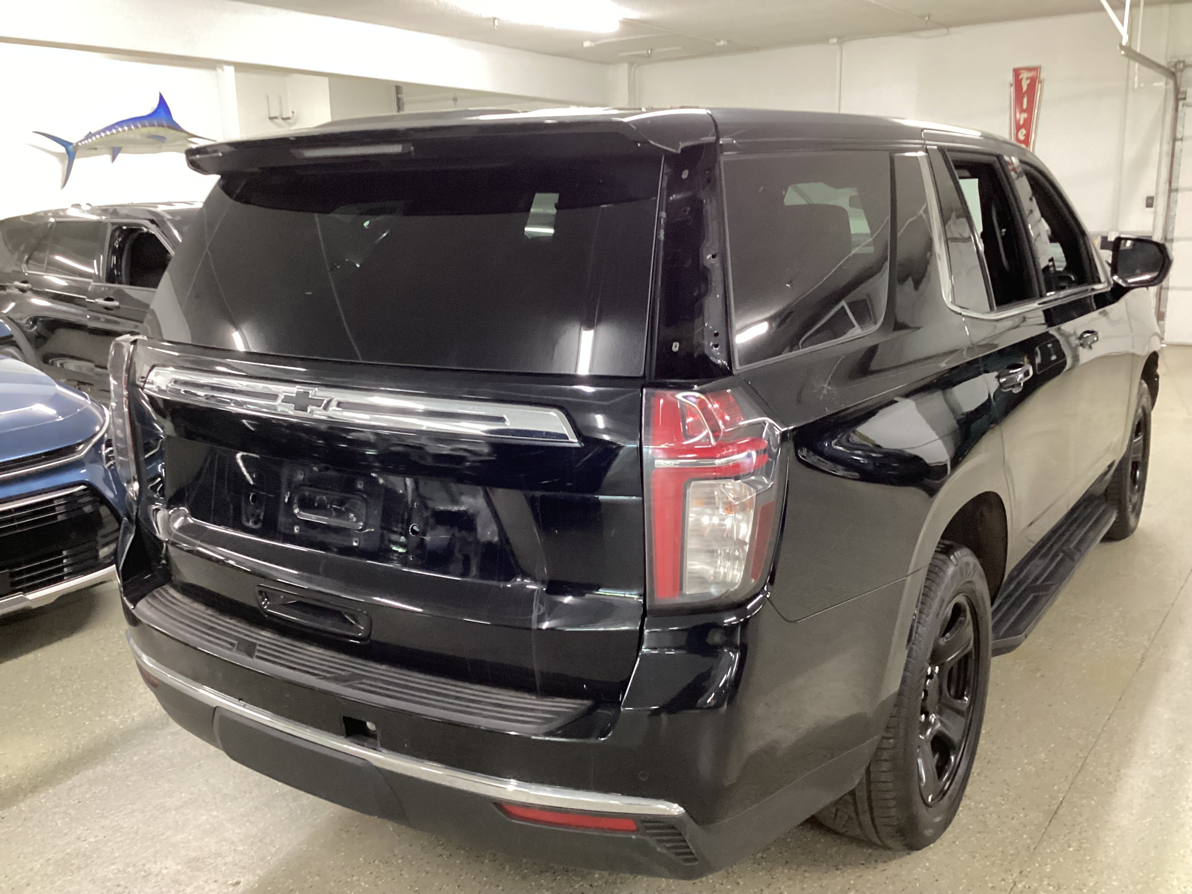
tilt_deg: -14.1
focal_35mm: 31
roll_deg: +0.4
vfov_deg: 45.4
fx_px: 1067
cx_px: 596
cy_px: 447
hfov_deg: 58.4
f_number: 2.4
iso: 400
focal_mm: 3.3
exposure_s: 1/25
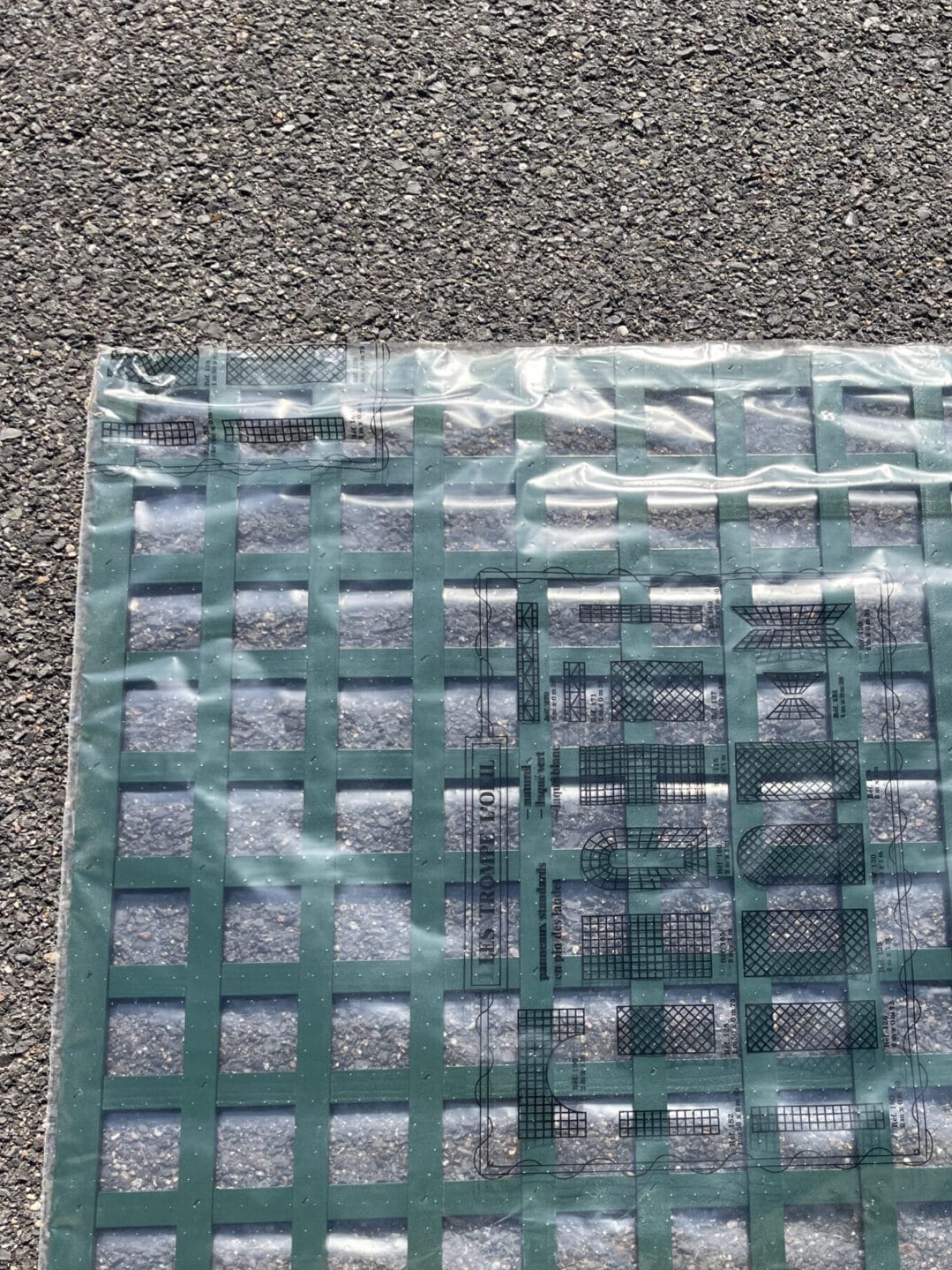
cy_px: 852
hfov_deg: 38.2
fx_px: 1357
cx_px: 636
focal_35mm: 37
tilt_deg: -78.5
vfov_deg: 49.2
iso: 50
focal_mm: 5.1
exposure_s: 1/2358
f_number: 1.6
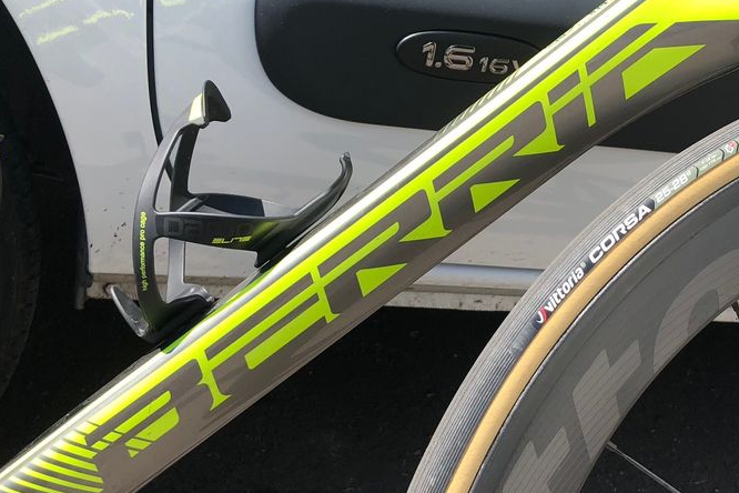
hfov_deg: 35.3
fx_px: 1149
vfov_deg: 24.2
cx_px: 494
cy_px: 275
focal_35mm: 56
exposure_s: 1/800
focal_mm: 3.99
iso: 20
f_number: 1.8
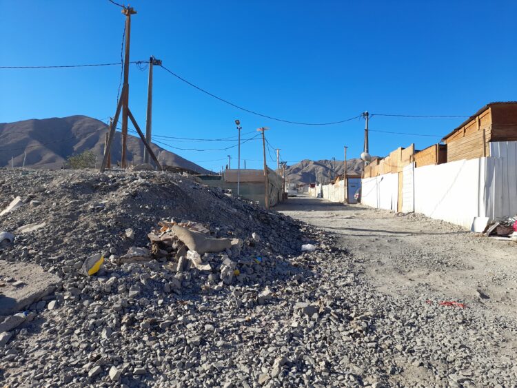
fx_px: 374
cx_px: 258
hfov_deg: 69.4
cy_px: 194
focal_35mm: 25
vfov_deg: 54.9
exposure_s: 1/490
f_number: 2
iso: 20
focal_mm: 4.6
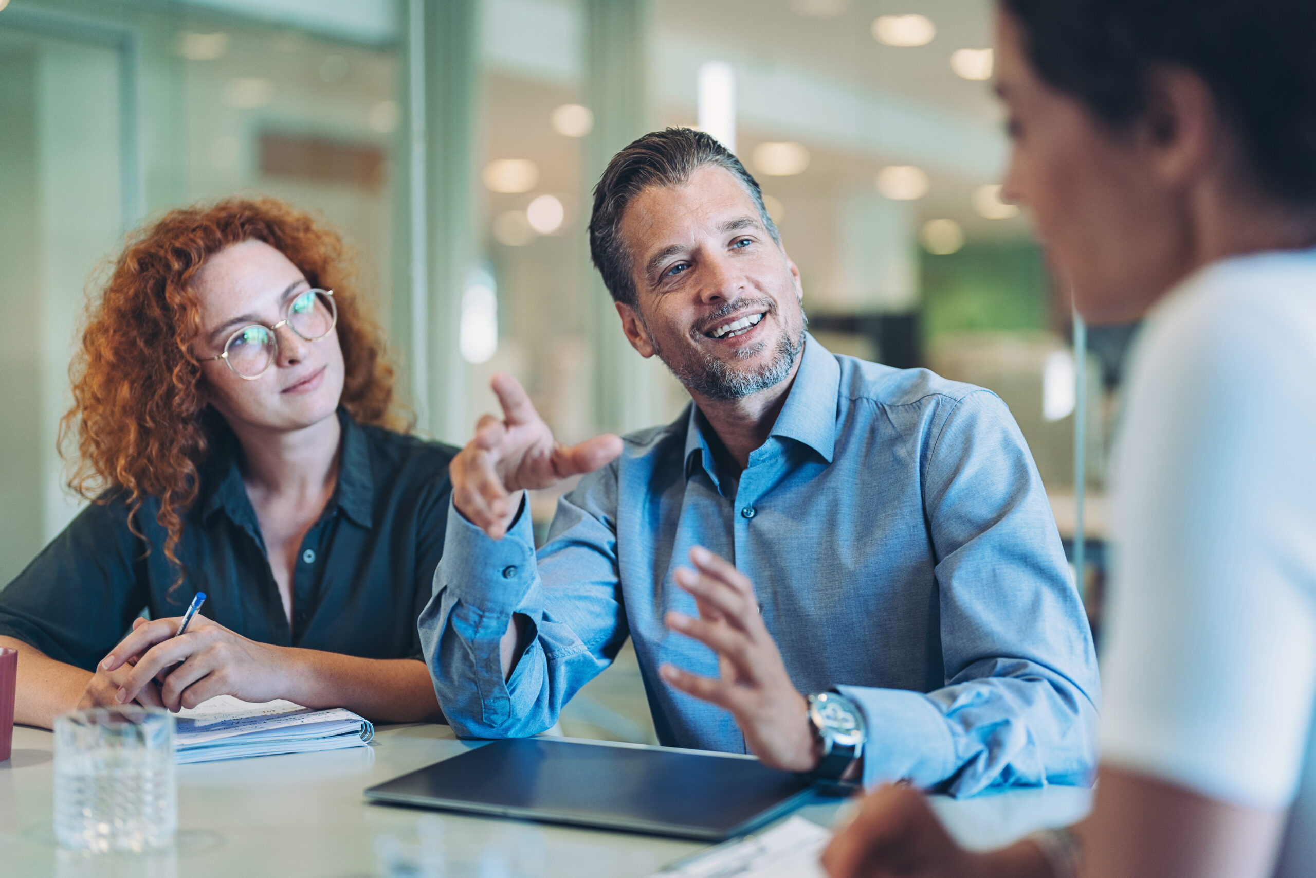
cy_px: 439
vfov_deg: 27.0
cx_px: 658
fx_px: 1828
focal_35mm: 50
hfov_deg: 39.6
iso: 400
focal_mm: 50
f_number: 1.4
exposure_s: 1/320
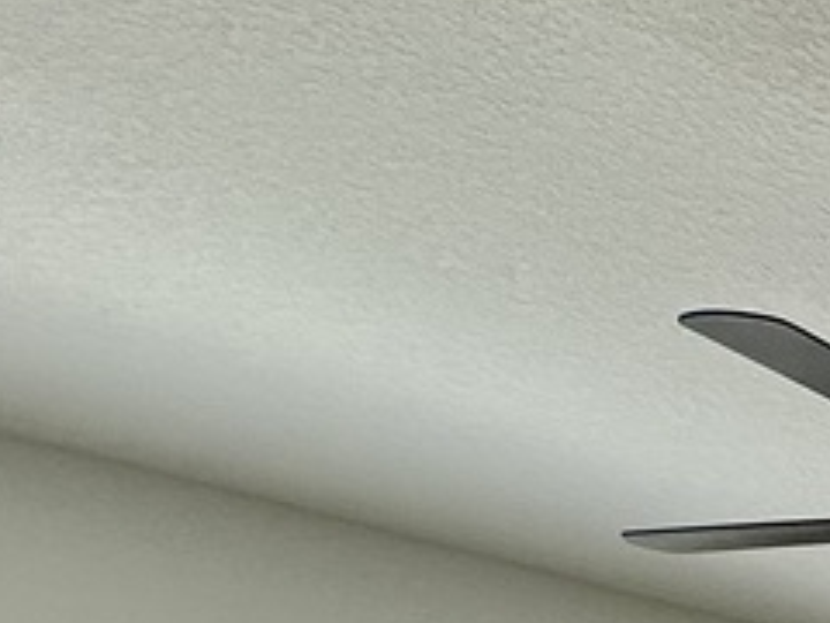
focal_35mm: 84
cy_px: 1402
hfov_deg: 16.6
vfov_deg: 13.7
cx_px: 1722
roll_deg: +0.0
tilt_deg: -2.2
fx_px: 2014
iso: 40
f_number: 2.2
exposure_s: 1/363
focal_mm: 2.22
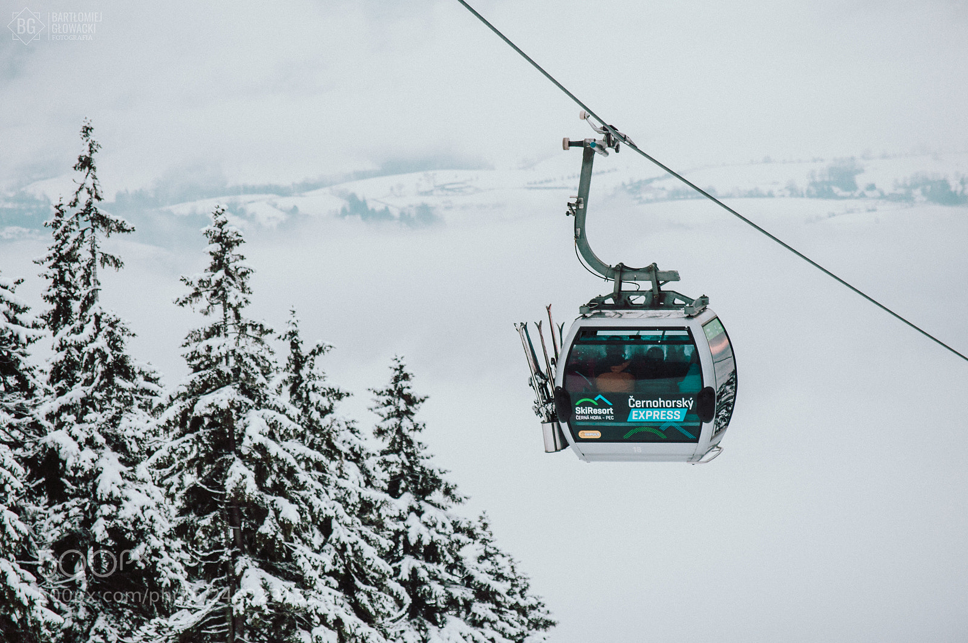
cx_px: 484
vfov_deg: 6.3
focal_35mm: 218
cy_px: 322
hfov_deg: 9.5
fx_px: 5842
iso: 200
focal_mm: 145
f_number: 5.6
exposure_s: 1/500
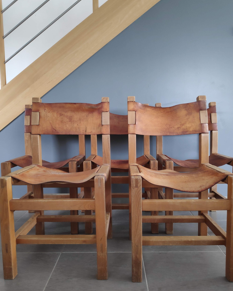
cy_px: 153
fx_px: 198
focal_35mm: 23
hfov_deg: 60.9
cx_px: 121
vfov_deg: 72.5
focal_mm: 3.94
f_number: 1.9
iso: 595
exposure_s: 1/100
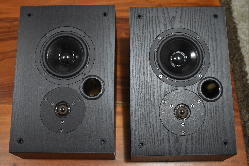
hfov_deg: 55.1
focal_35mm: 34
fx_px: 239
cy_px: 83
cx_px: 124
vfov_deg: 38.4
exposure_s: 1/20
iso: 5000
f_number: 4
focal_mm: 23
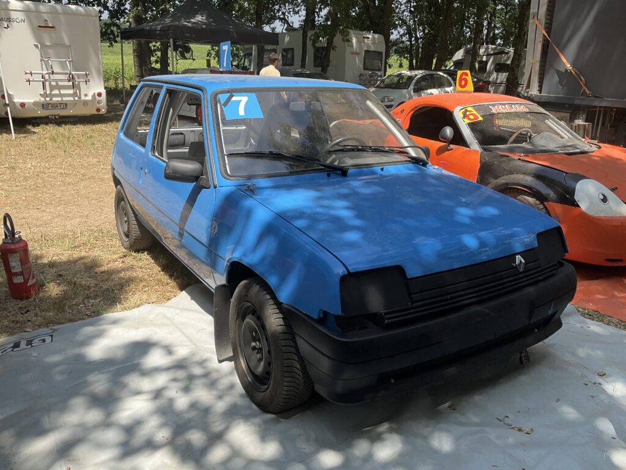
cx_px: 313
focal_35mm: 29
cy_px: 235
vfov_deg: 48.2
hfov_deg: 61.7
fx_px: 524
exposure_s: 1/855
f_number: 1.8
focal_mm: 3
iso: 25
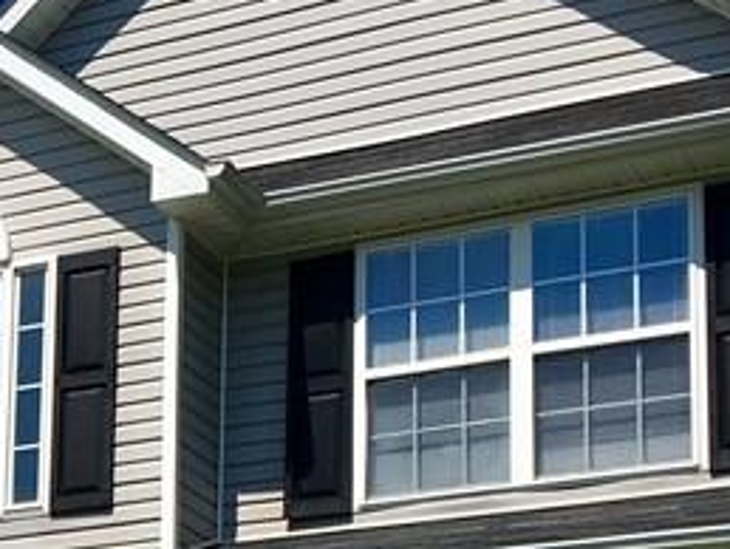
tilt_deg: +10.9
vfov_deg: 12.5
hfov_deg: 16.3
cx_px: -190
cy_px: 707
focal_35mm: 115
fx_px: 2427
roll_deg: -3.5
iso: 25
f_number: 2.2
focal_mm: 4.15
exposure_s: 1/2481
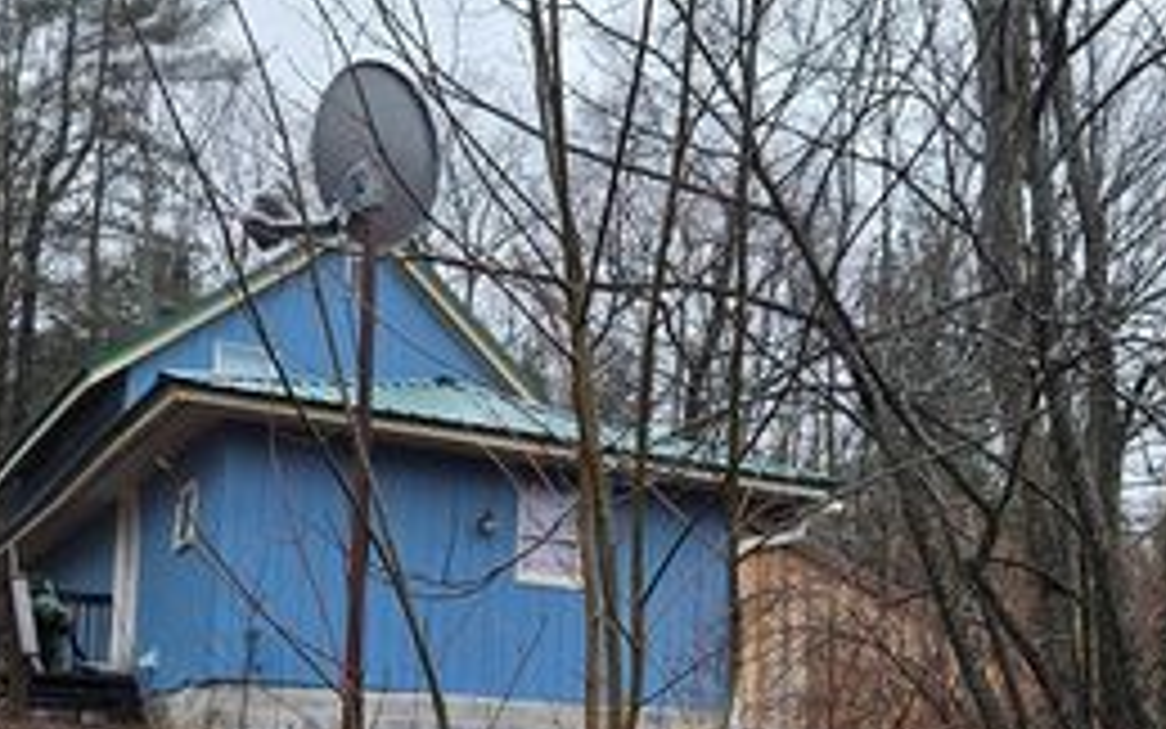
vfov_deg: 26.8
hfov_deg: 42.6
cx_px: 558
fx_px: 1494
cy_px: 596
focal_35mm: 47
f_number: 1.8
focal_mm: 5.4
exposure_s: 1/229
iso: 25
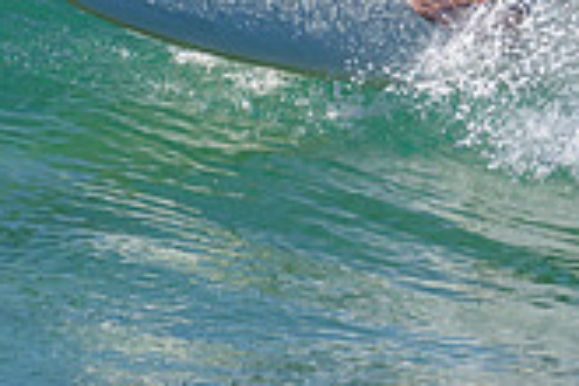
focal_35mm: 2155
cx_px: 616
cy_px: -250
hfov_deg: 1.0
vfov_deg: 0.6
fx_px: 34657
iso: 160
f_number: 5.6
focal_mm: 500
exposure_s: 1/2000
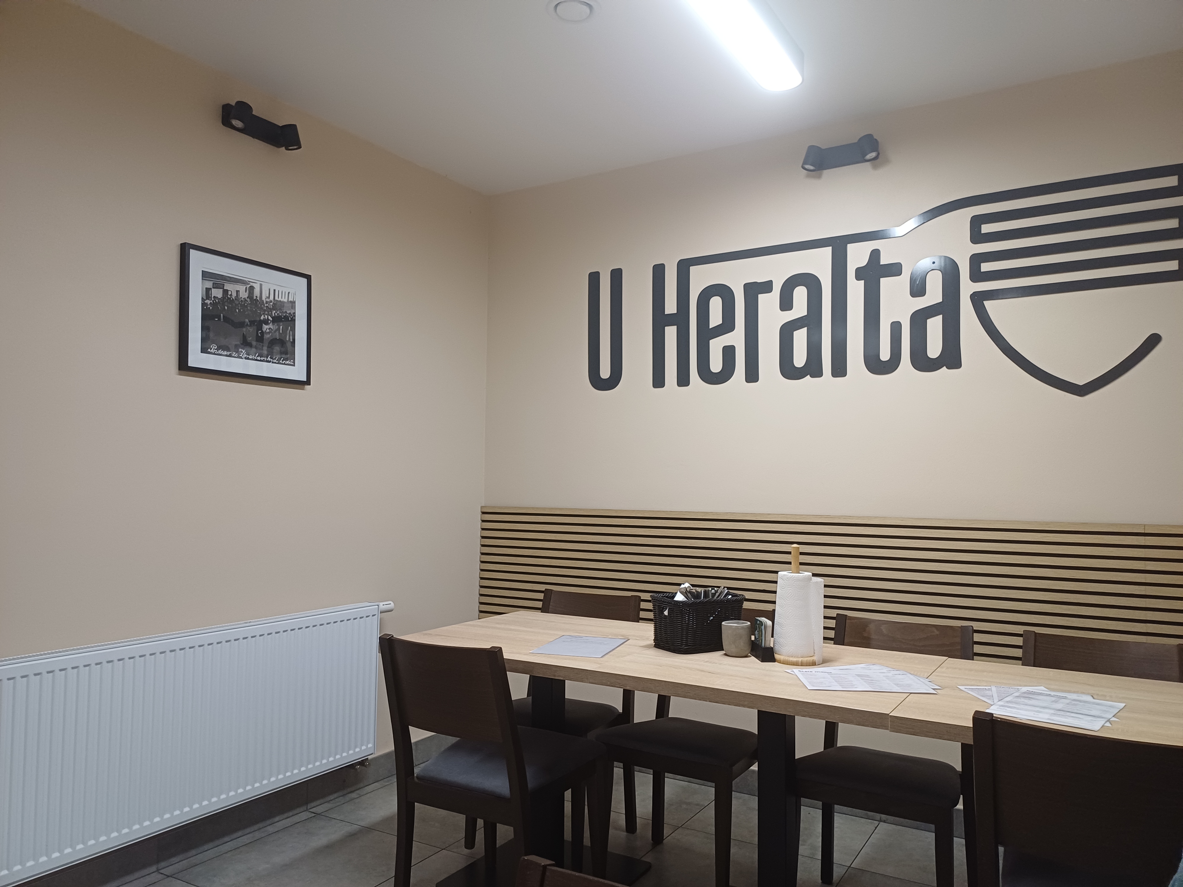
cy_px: 444
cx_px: 592
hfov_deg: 69.4
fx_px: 854
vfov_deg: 54.9
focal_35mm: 25
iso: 250
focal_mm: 4.65
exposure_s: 1/50
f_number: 1.8
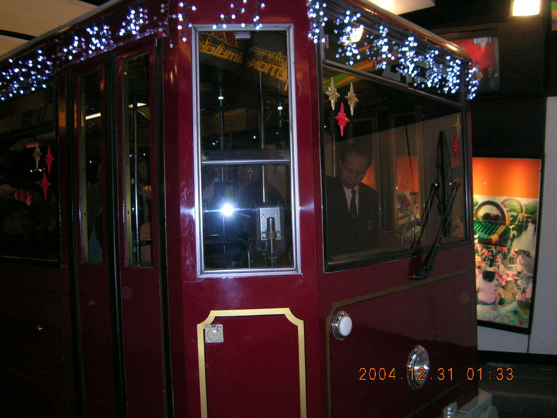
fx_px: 563
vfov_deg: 40.7
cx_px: 278
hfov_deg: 52.6
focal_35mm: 35
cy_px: 209
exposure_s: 1/60.1
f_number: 2.8
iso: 200
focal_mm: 5.4
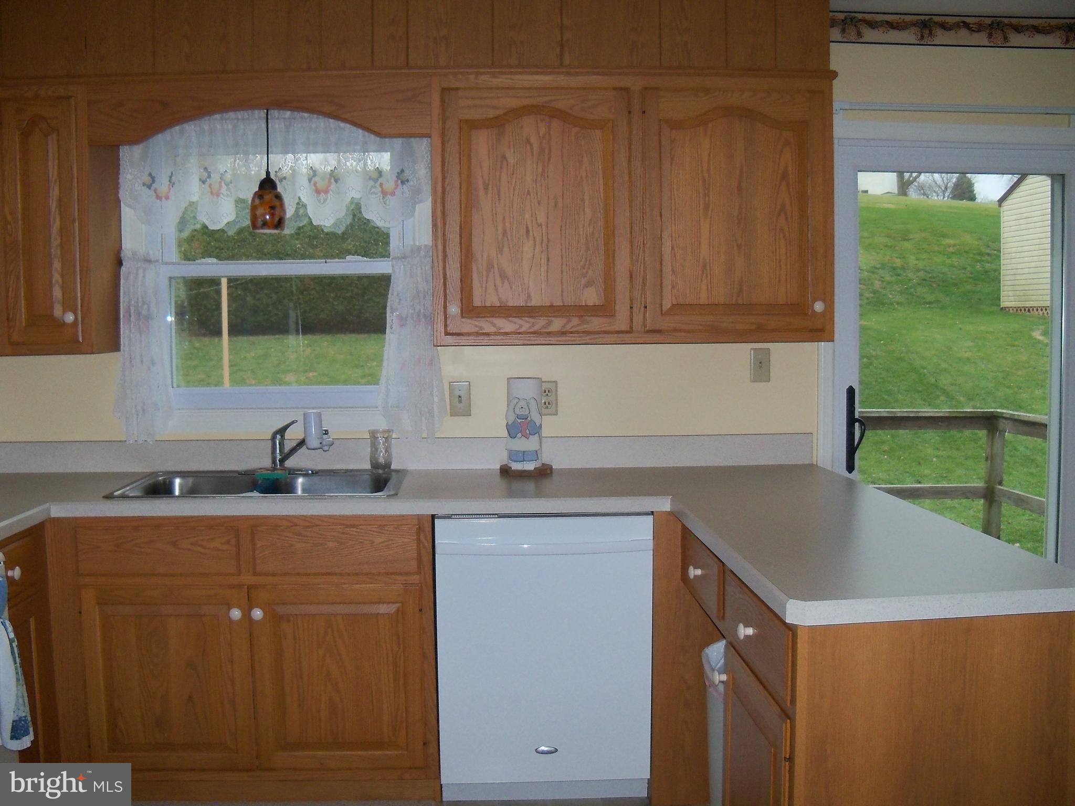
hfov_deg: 52.6
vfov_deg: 40.7
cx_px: 538
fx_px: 1087
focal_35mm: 35
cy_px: 403
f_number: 3.5
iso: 200
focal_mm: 6.2
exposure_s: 1/30
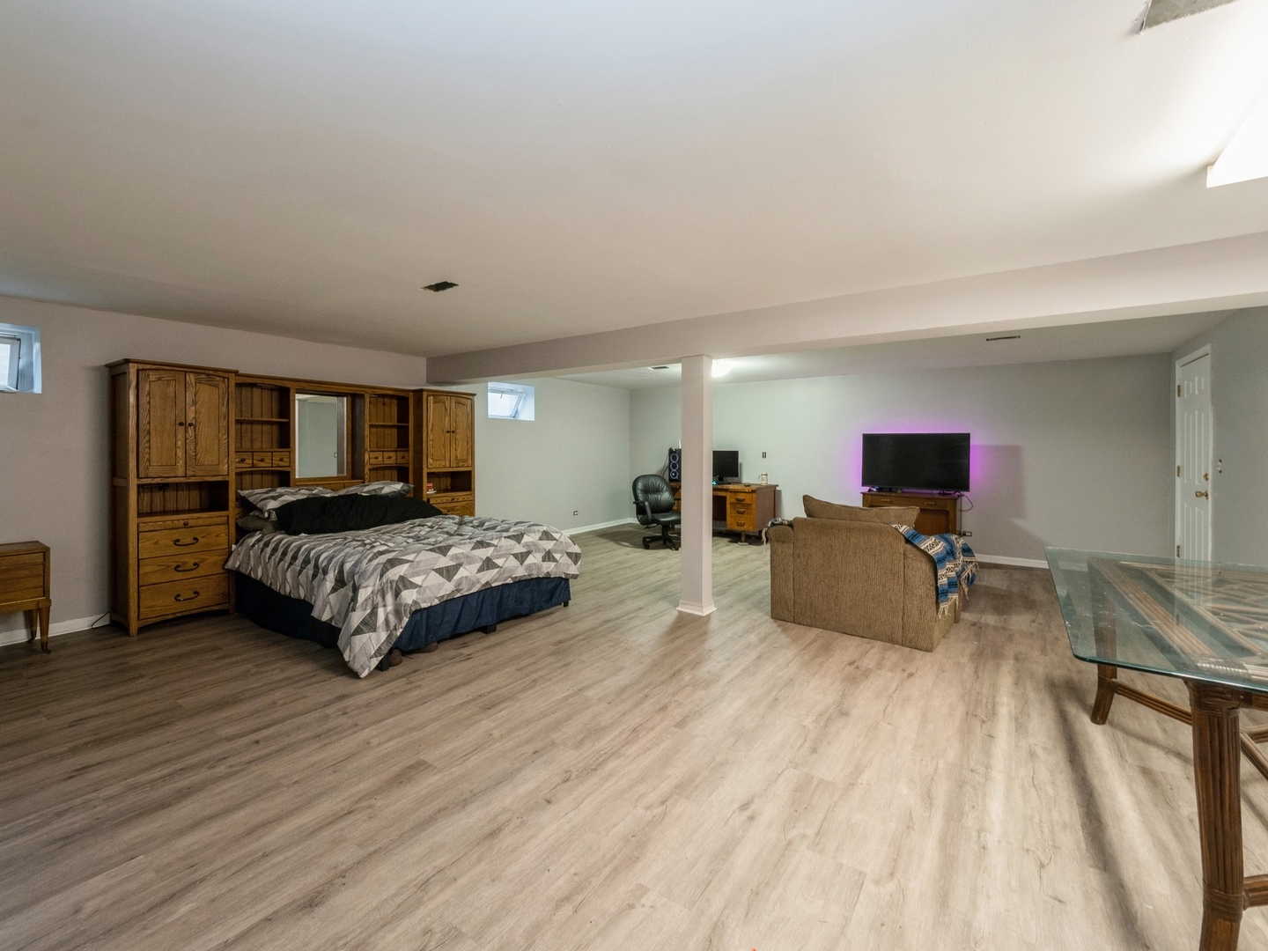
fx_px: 513
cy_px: 476
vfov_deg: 85.7
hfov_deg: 102.1
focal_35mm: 14
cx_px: 634
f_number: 8
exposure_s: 1/1.25
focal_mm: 7
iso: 400
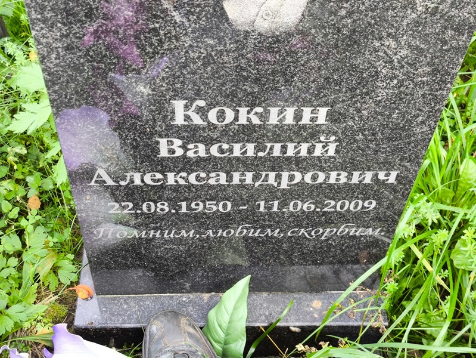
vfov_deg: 29.1
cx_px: 238
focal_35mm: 50
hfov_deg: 38.2
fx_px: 688
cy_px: 179
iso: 100
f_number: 1.7
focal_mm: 4.71
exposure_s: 1/50
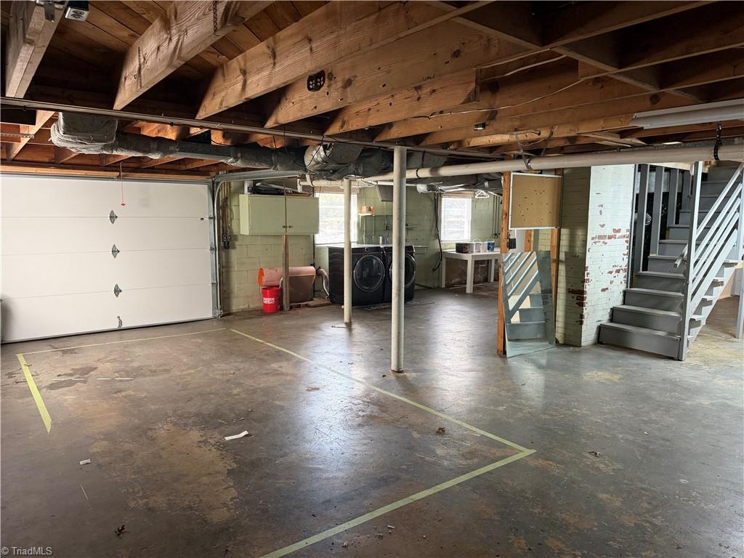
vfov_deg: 56.8
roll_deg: -0.4
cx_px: 372
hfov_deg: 71.6
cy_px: 279
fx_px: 516
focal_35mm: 24
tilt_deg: -6.8
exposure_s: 1/60
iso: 320
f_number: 1.78
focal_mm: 6.76
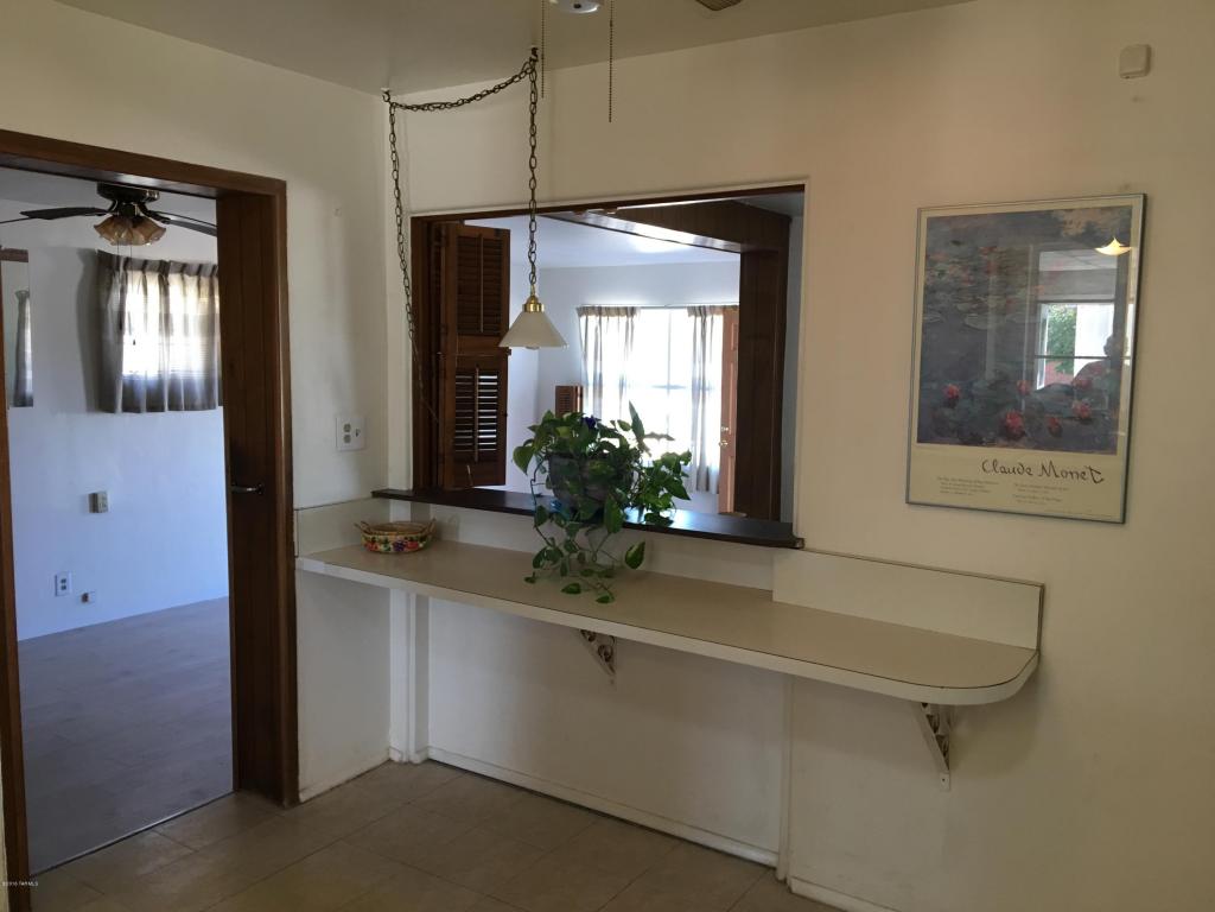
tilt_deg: -4.4
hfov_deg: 61.7
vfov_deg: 48.2
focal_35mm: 29
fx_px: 1018
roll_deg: -1.1
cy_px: 456
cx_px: 608
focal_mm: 4.15
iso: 80
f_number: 2.2
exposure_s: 1/30
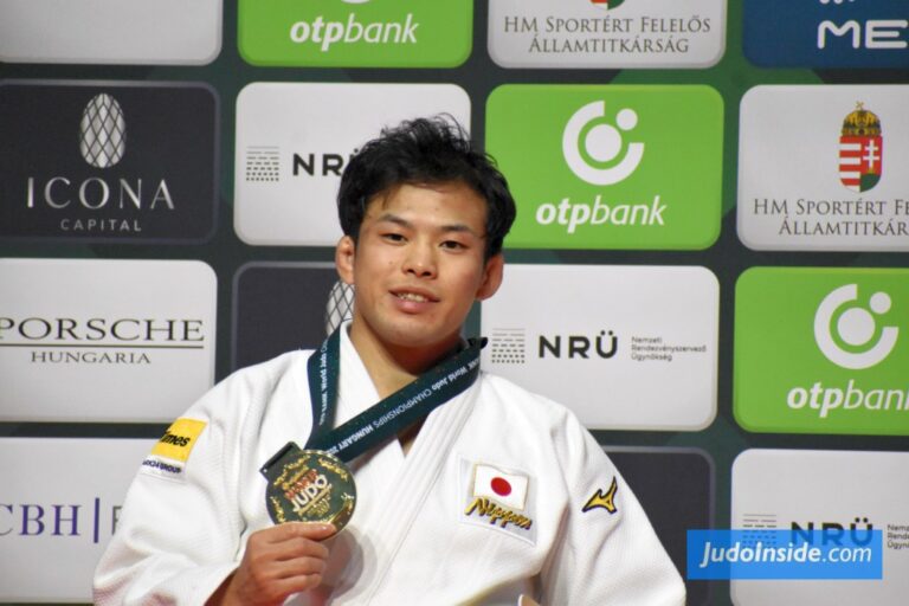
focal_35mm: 450
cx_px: 454
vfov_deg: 3.1
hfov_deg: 4.6
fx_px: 11362
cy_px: 303
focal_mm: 300
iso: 6400
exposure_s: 1/640
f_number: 7.1
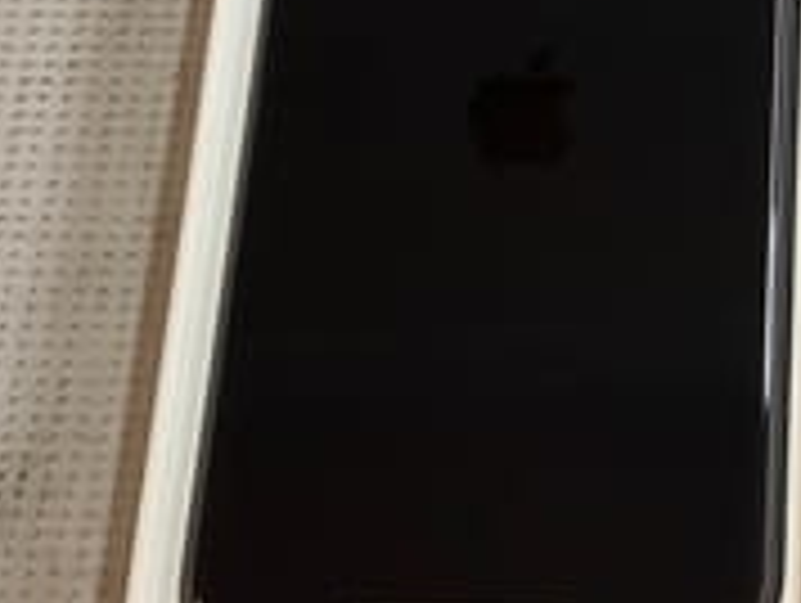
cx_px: 945
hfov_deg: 21.0
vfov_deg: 17.0
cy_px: 196
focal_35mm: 87
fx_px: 2016
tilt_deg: -66.7
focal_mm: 3.3
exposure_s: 1/50
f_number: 2.4
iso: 100
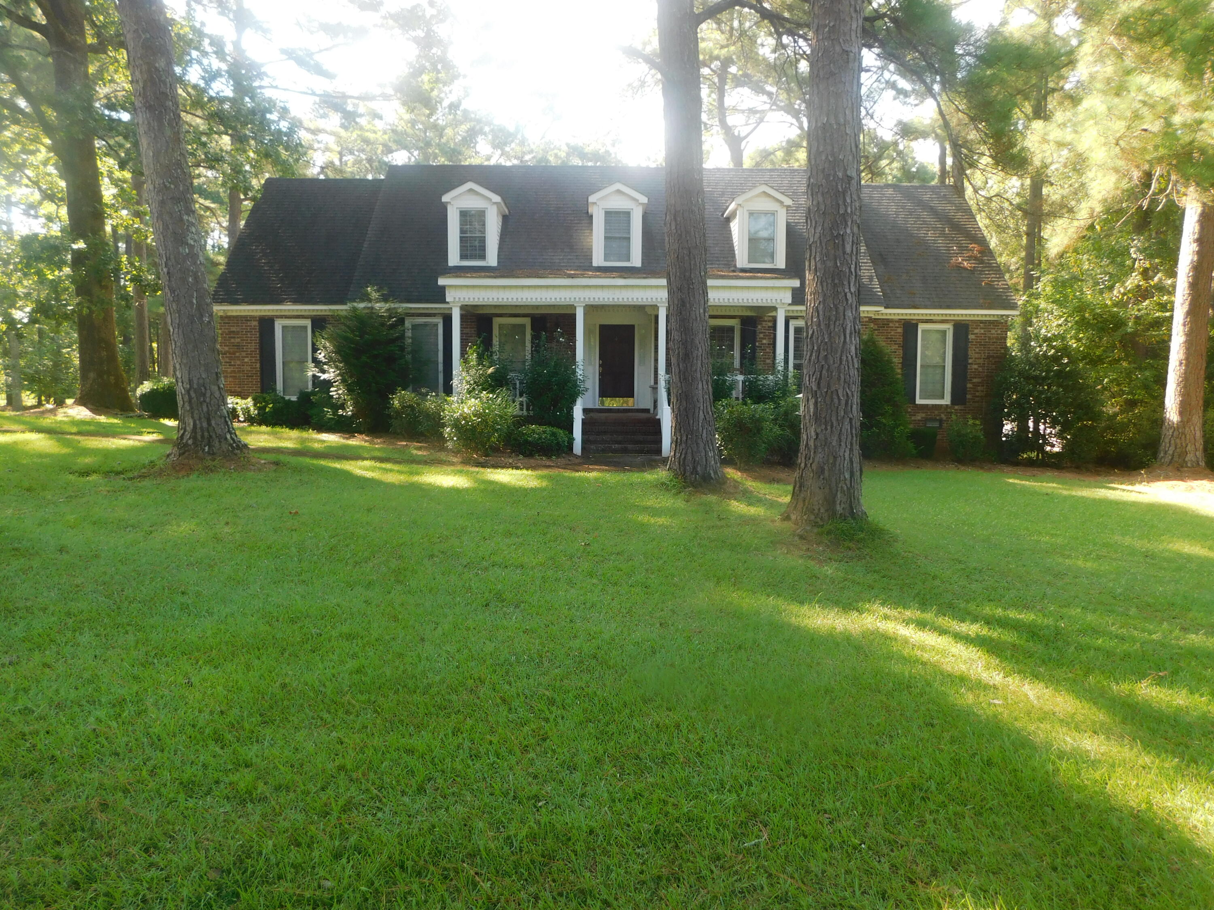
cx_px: 607
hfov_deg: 71.6
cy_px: 455
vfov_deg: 56.8
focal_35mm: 24
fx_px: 842
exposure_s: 1/100
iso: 125
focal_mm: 4.1
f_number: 3
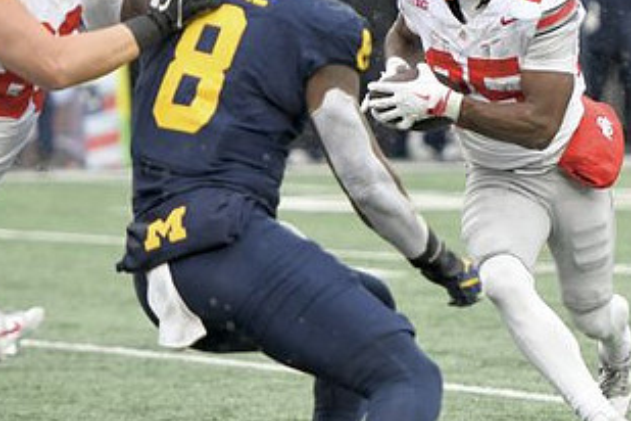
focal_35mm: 463
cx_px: 484
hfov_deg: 4.5
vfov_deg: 3.0
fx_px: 8115
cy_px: 172
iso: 800
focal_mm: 165
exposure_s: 1/1000
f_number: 2.8
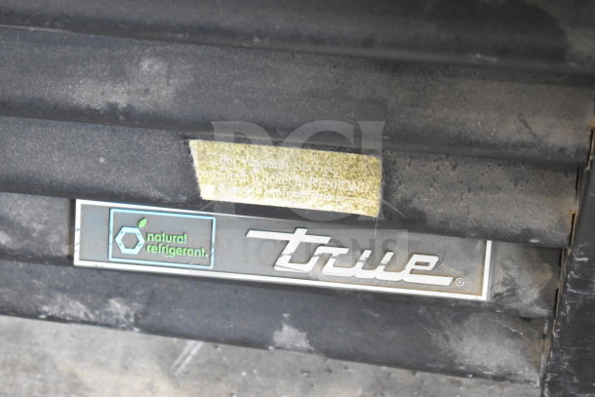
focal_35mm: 82
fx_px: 1364
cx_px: 298
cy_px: 198
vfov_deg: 16.6
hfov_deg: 24.6
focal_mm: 55
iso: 7200
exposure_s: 1/100
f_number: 5.6
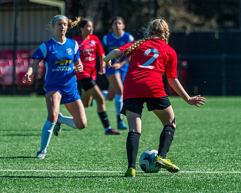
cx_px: 122
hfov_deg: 4.8
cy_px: 102
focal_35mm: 402
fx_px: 2868
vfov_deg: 3.8
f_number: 4
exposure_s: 1/3200
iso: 400
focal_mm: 220
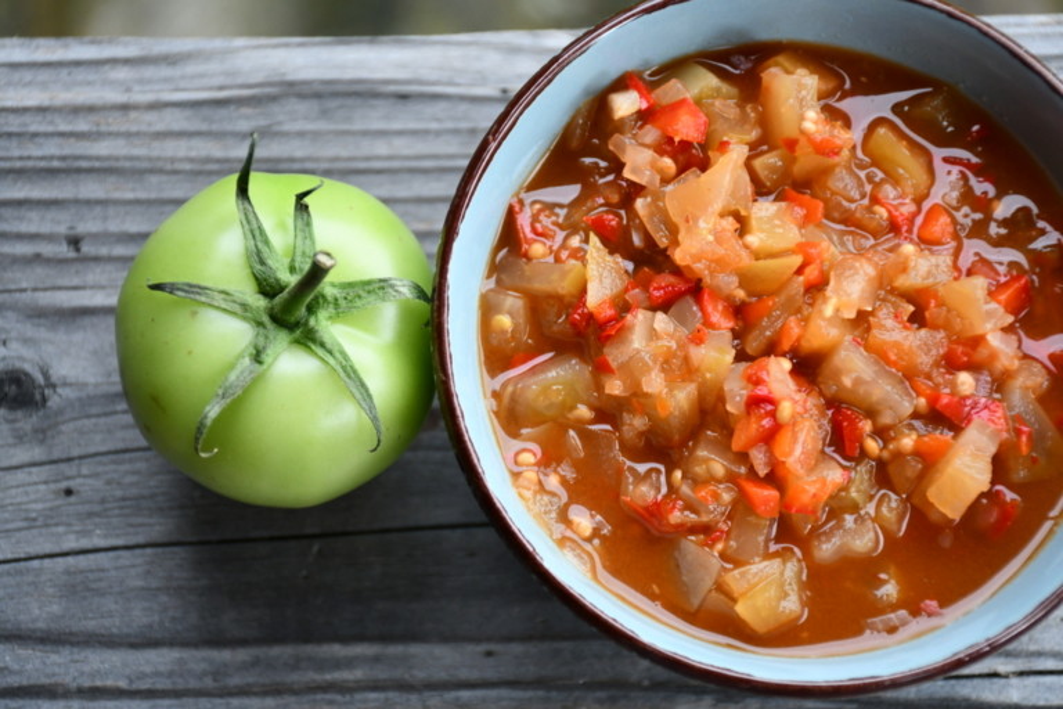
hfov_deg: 22.6
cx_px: 532
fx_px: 2657
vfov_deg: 15.2
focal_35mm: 90
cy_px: 354
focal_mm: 60
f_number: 5
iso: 800
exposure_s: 1/40
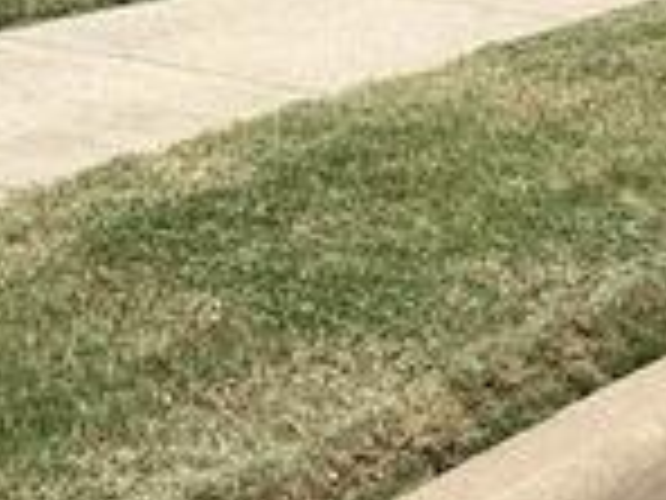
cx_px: -36
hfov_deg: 14.4
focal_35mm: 134
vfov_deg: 10.3
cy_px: -437
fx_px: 2578
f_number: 2.4
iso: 25
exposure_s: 1/2146
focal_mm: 3.3
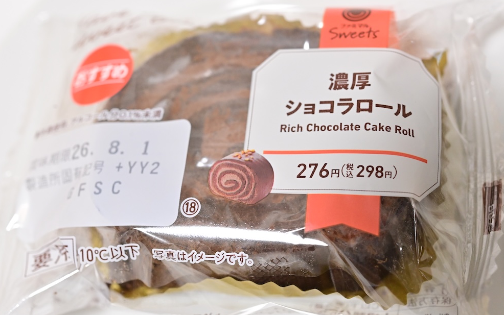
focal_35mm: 62
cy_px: 146
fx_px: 852
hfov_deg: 33.0
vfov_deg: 21.0
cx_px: 249
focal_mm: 60
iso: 6400
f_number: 6.3
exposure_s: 1/125
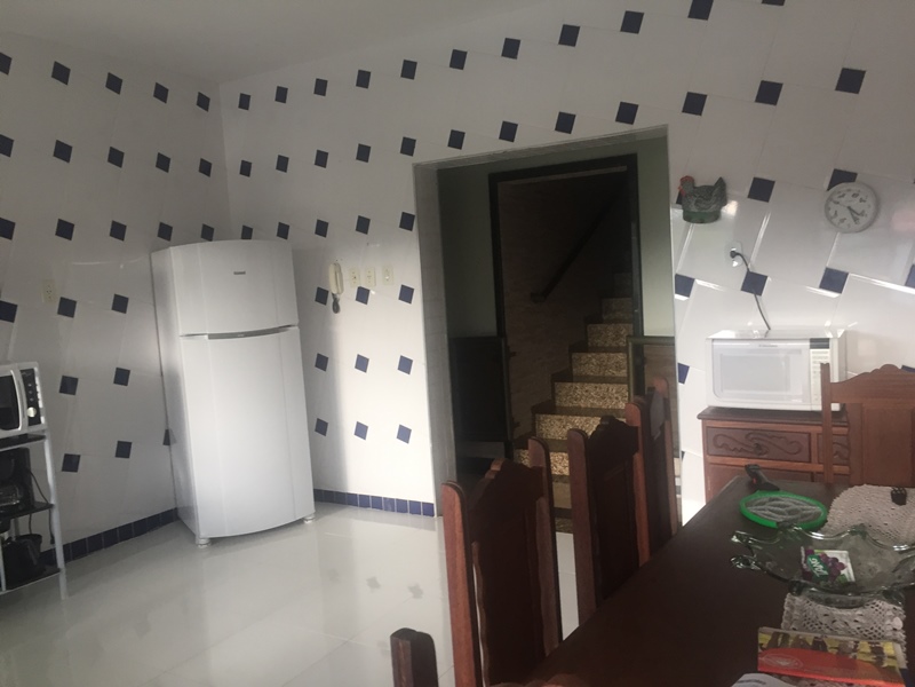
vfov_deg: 48.2
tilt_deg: -4.3
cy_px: 344
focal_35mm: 29
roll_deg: +1.6
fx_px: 767
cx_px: 458
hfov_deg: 61.7
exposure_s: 1/30
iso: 32
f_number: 2.2
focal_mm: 4.15
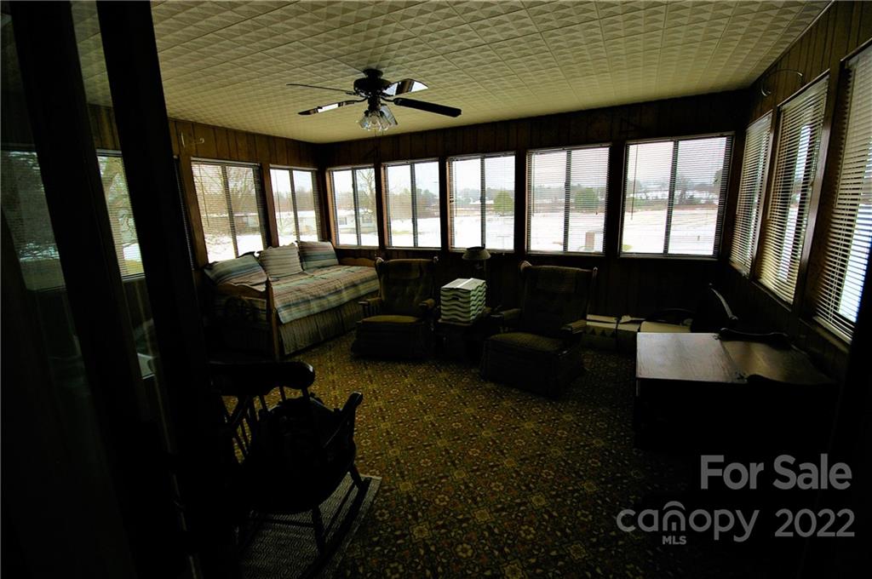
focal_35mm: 15
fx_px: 363
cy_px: 290
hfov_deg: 100.5
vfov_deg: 77.2
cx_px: 436
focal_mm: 10
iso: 200
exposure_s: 1/45
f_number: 4.5
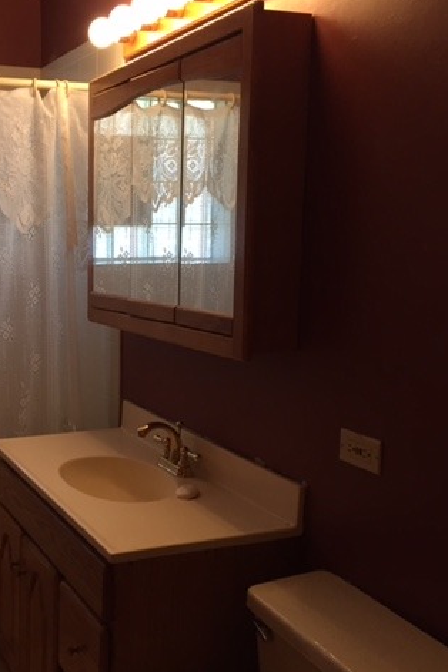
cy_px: 334
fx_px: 765
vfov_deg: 47.4
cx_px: 61
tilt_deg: -6.2
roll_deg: -0.2
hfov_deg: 31.4
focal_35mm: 41
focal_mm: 4.15
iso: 50
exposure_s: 1/30
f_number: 2.2
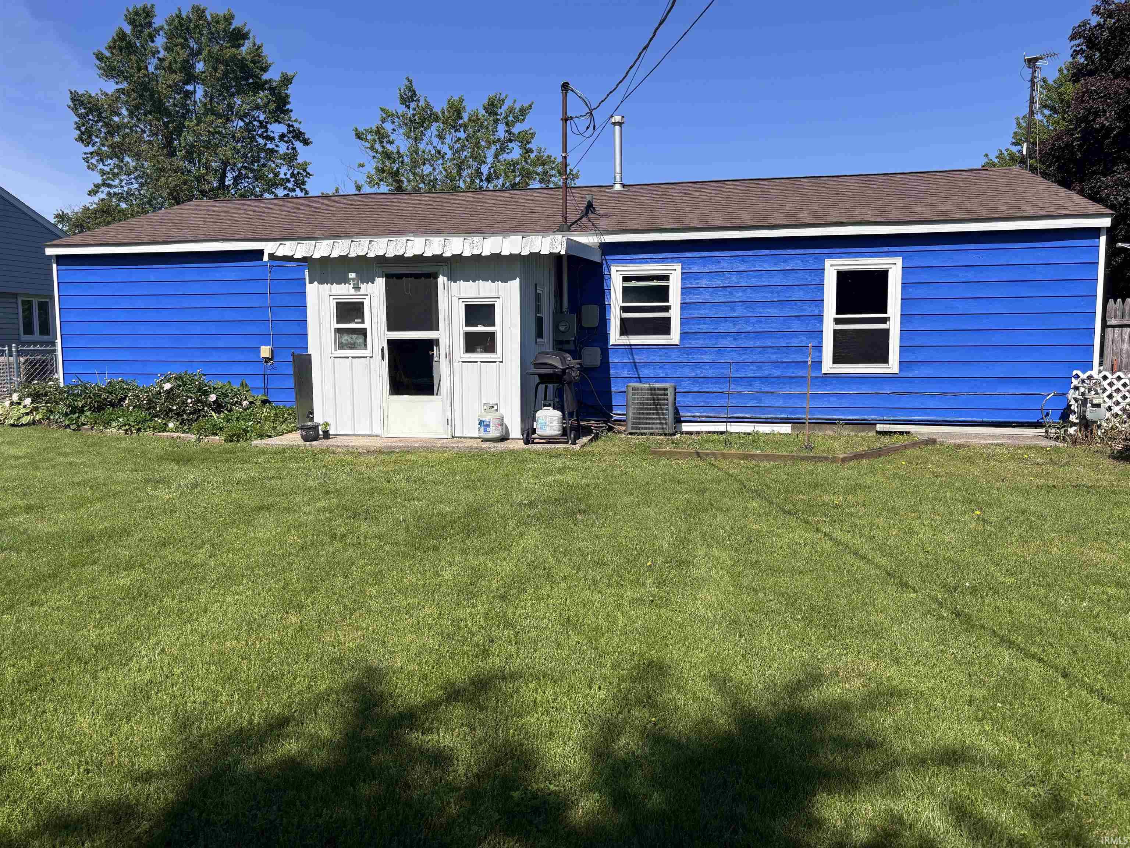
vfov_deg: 53.1
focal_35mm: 26
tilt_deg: -7.0
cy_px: 424
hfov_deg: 67.3
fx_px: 849
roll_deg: +0.3
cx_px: 565
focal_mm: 5.96
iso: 50
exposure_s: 1/3311
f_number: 1.6
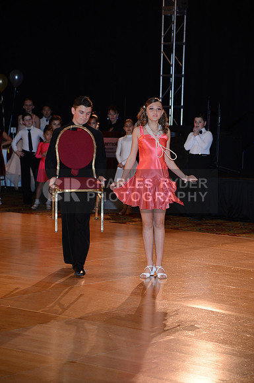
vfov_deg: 19.5
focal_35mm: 105
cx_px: 127
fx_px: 1114
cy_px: 192
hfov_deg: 13.0
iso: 2000
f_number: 4.5
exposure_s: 1/200
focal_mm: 105
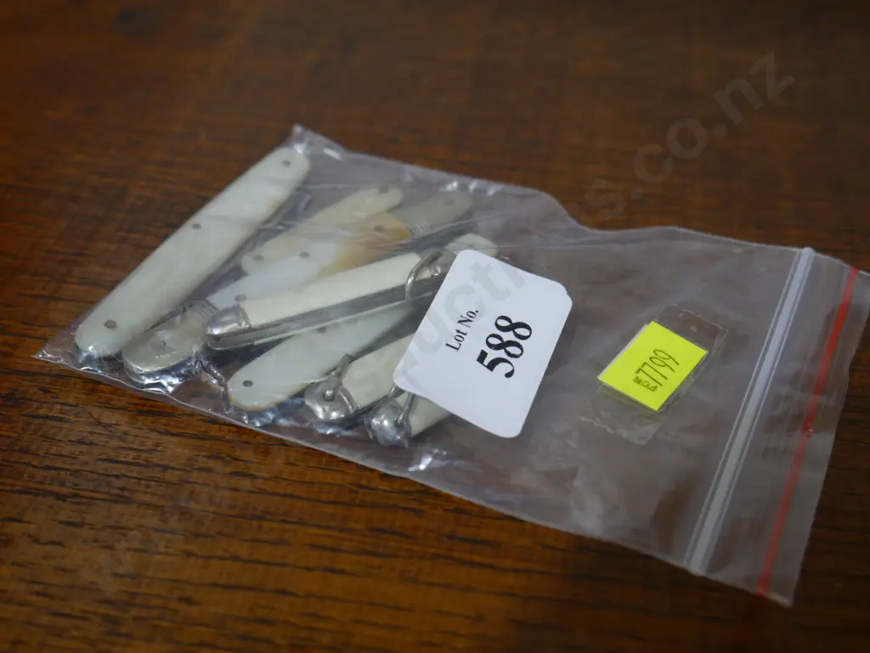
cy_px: 326
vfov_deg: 31.5
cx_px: 435
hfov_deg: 41.2
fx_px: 1157
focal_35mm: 46
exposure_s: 1/60
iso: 500
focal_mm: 23
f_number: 5.1
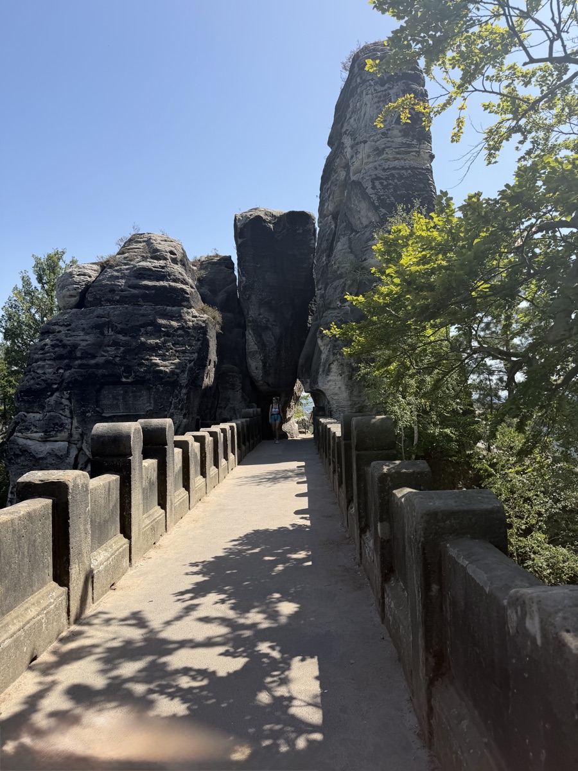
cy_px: 386
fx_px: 534
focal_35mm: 24
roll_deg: -0.2
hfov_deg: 56.8
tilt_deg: +4.3
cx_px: 289
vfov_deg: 71.6
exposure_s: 1/3145
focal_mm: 6.76
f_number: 1.78
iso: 80
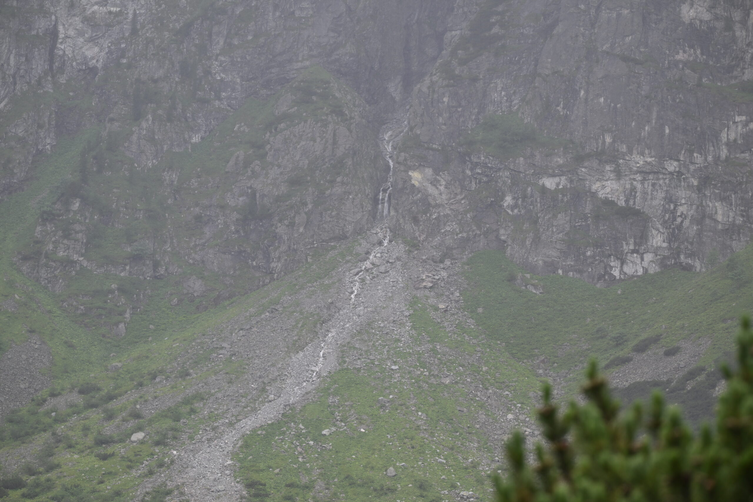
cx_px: 376
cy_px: 251
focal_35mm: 180
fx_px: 3765
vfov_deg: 7.6
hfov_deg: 11.4
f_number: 5.6
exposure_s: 1/200
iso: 125
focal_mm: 180
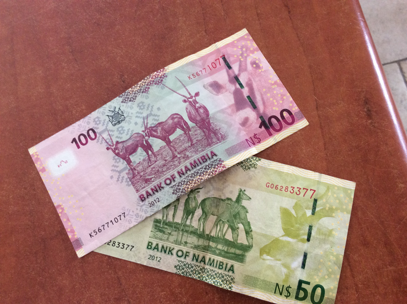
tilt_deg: -75.7
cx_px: 204
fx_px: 376
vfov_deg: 44.1
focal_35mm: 32
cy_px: 152
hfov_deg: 56.9
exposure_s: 1/25
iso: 100
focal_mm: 3.3
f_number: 2.4
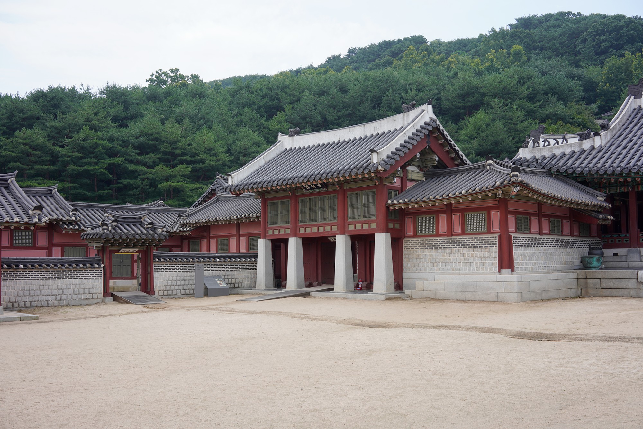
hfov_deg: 54.4
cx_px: 322
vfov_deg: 37.9
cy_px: 214
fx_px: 625
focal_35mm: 35
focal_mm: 35
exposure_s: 1/125
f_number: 11
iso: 200
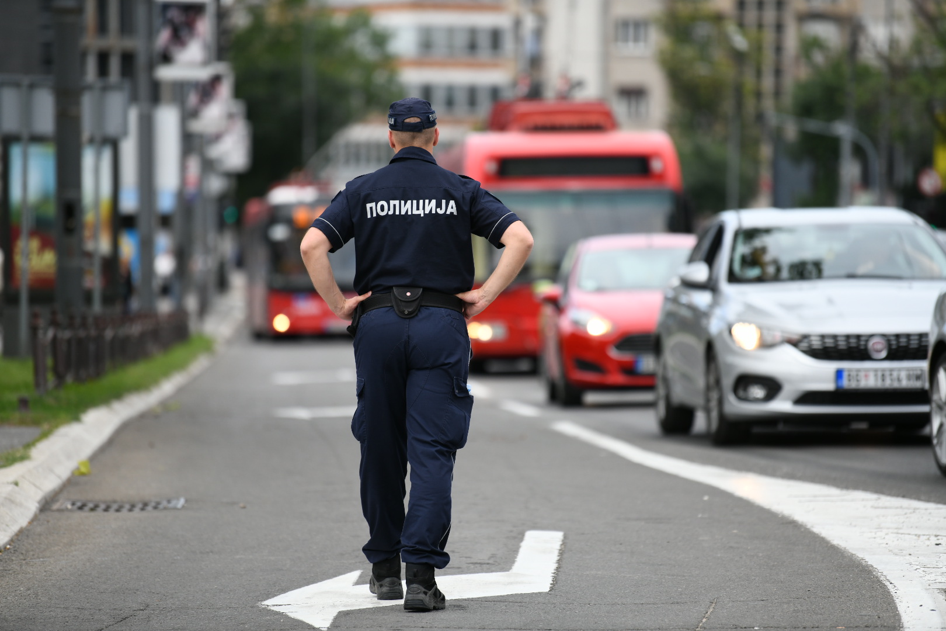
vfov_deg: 6.9
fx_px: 5255
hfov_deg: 10.3
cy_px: 316
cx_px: 473
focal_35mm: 200
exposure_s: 1/2500
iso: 500
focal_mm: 200
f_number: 2.8
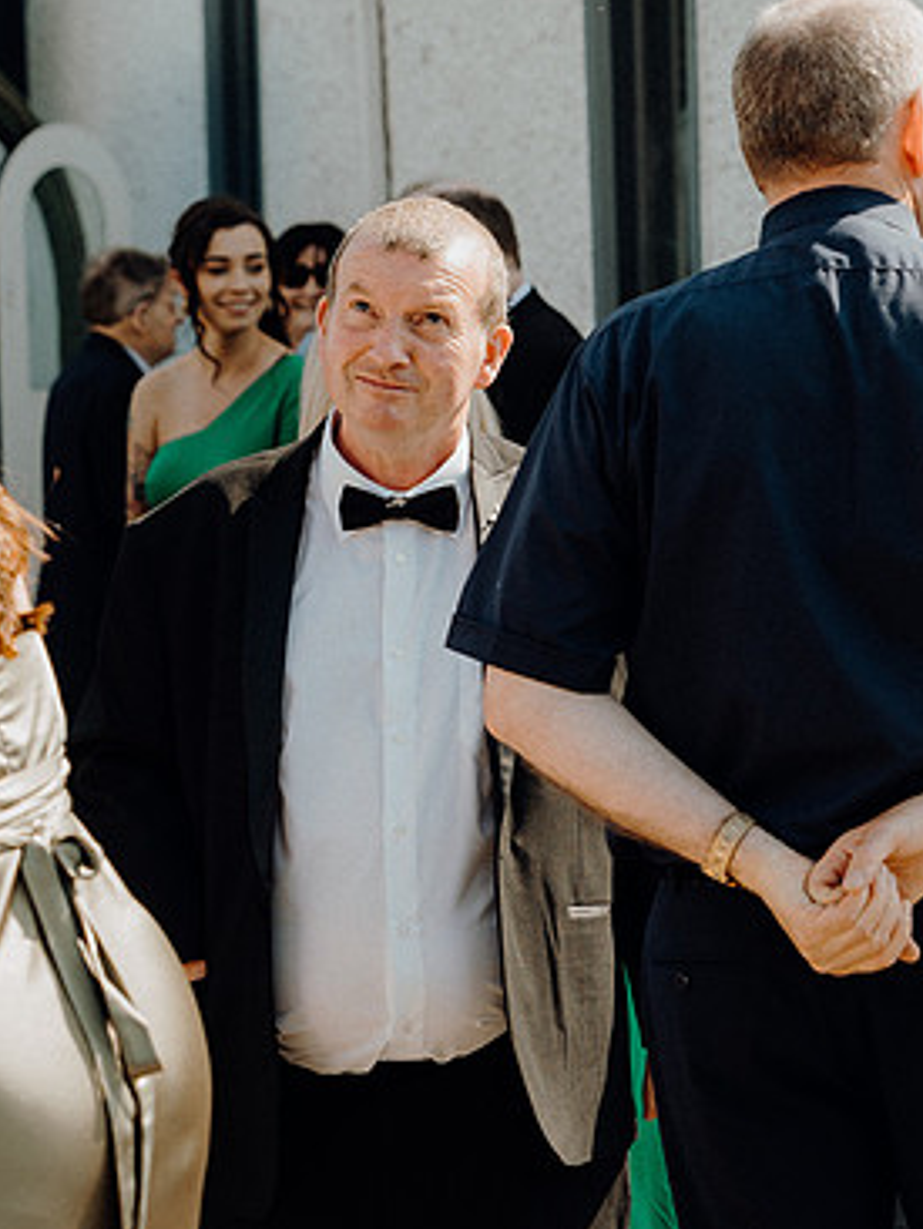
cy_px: 586
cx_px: 430
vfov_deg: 14.7
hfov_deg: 11.1
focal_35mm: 134
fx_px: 4758
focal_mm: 59
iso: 125
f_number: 3.5
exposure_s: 1/500
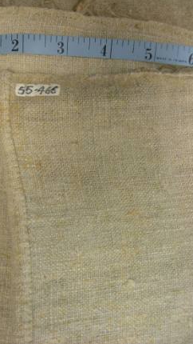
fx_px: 382
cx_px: 73
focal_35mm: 42
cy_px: 172
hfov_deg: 28.3
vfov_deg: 48.4
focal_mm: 7.8
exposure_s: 1/9.9
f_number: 2.8
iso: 50
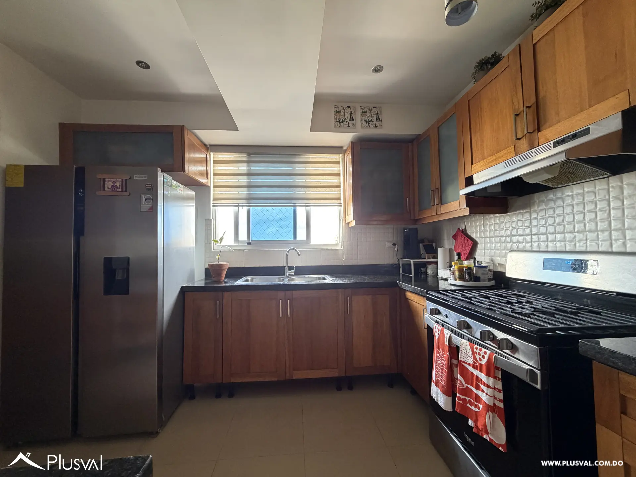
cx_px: 318
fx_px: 257
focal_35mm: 14
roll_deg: +0.4
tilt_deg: +2.4
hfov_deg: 102.1
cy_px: 238
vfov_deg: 85.7
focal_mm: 2.22
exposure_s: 1/67
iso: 320
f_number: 2.2
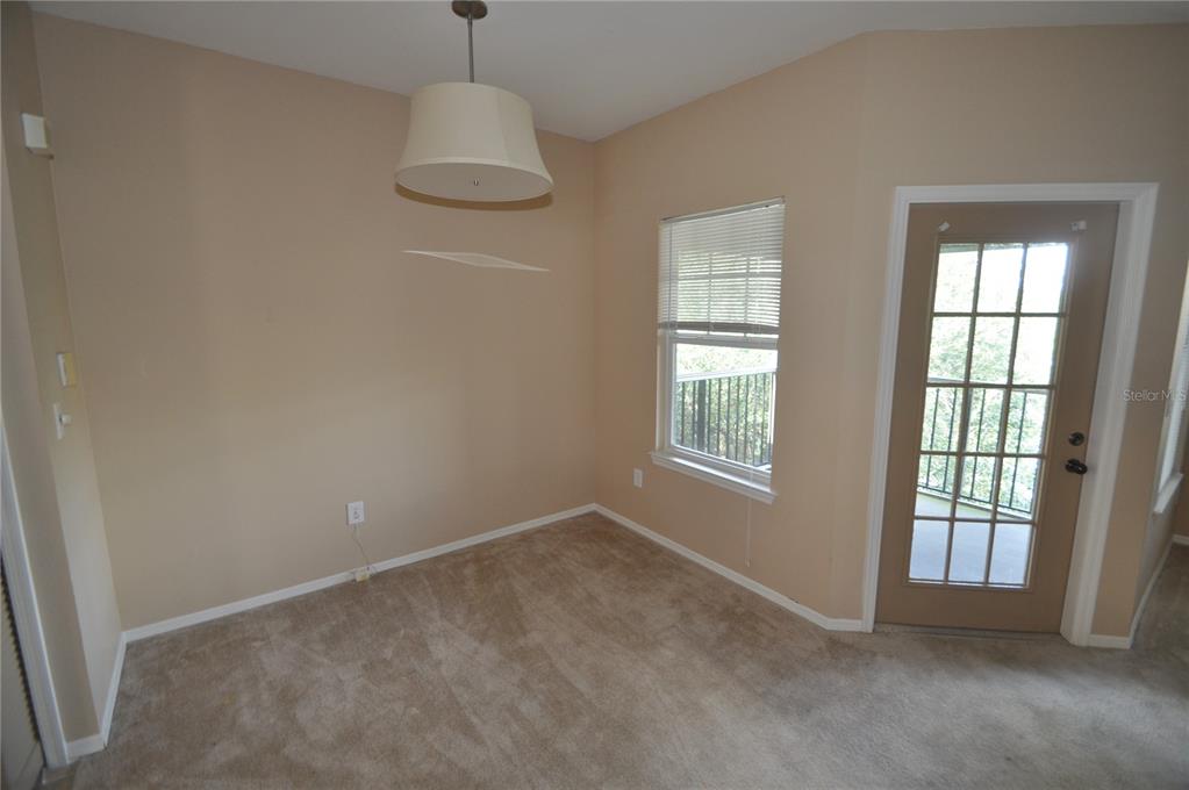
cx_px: 594
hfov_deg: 100.4
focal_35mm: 15
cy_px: 395
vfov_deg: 77.2
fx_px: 495
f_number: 4.5
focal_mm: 10
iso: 400
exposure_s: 1/80
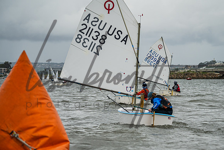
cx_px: 131
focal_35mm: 170
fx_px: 1059
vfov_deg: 8.1
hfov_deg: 12.1
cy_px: 88
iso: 320
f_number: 4.8
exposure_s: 1/3200
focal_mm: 145
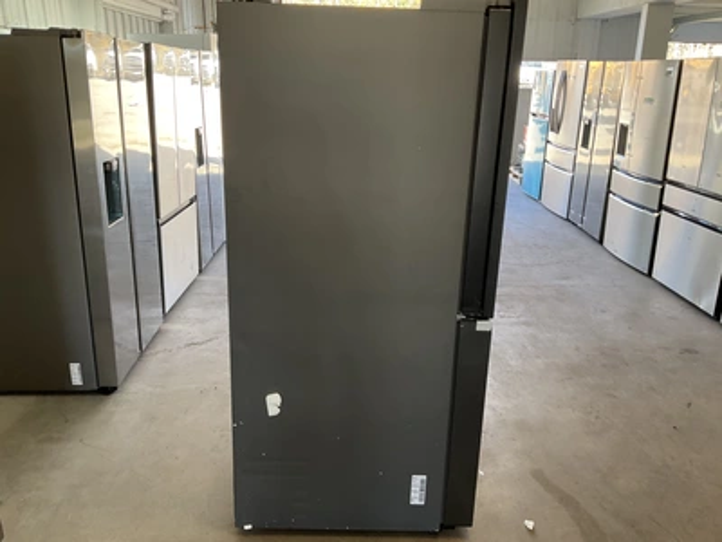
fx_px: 605
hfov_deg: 61.7
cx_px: 361
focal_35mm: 29
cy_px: 271
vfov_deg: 48.2
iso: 50
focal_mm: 3
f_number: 1.8
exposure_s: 1/60
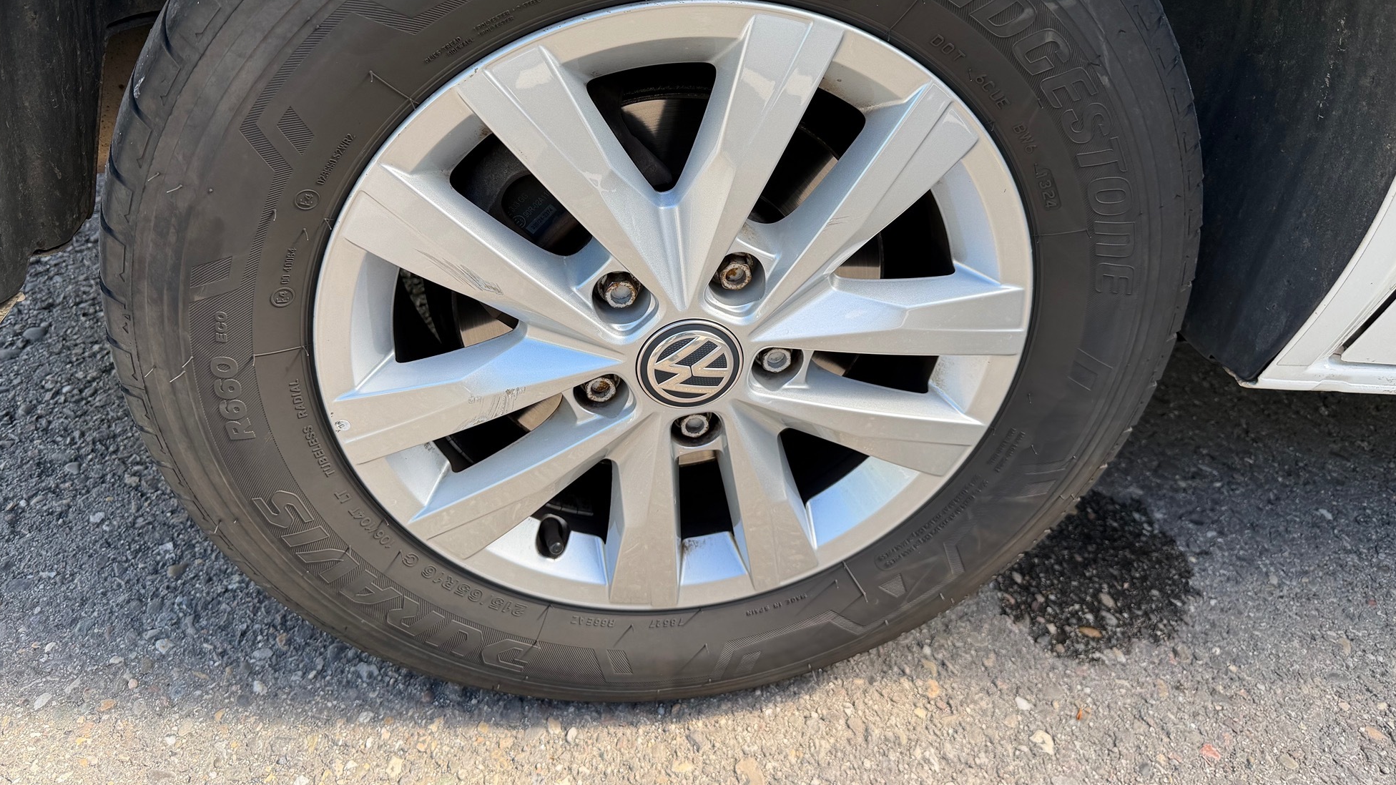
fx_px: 999
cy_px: 296
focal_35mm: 27
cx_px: 691
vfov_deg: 42.6
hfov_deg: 69.9
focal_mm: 6.76
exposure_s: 1/405
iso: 80
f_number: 1.78
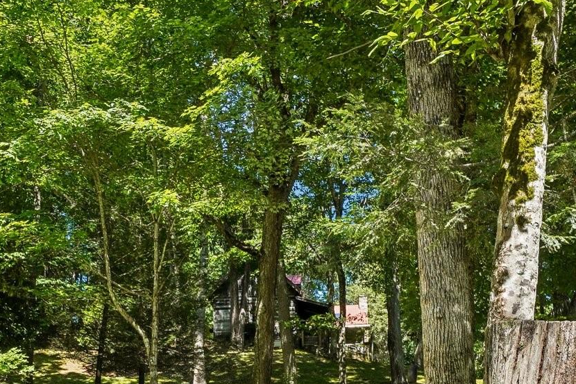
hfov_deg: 51.1
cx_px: 198
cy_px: 409
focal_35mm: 37
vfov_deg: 32.2
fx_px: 592
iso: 100
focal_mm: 10
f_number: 8
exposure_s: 1/60
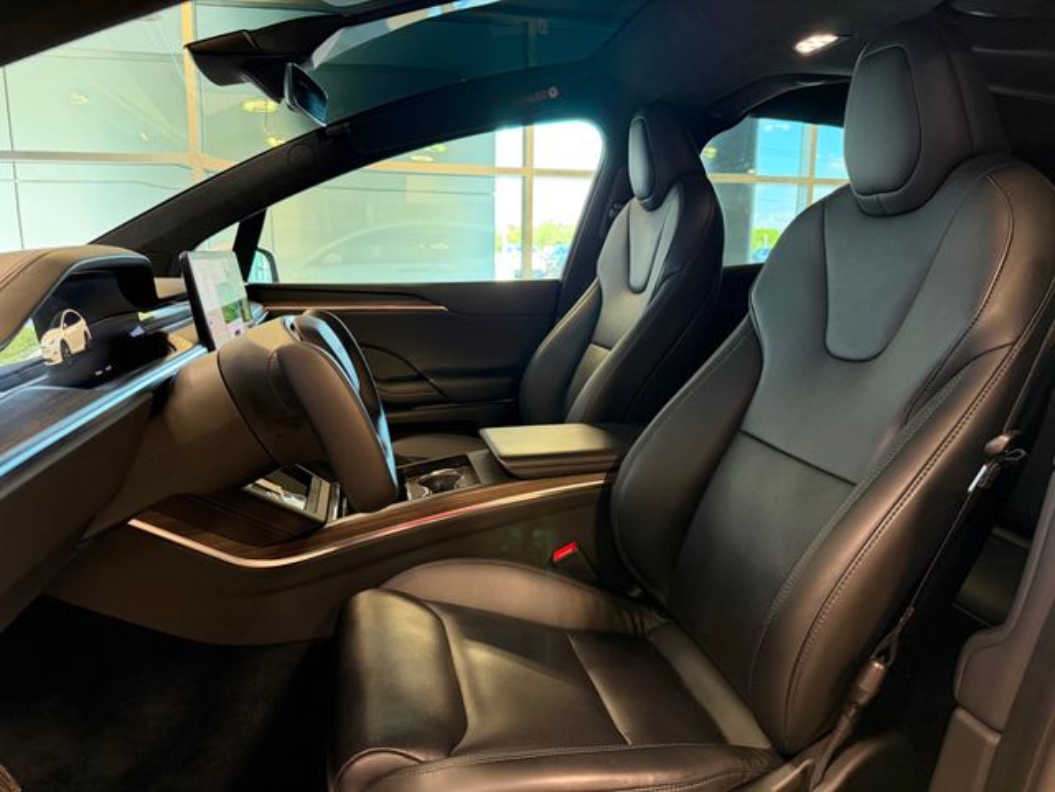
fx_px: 731
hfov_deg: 71.6
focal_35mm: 24
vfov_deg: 56.8
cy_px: 396
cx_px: 528
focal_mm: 6.76
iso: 320
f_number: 1.78
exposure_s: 1/60
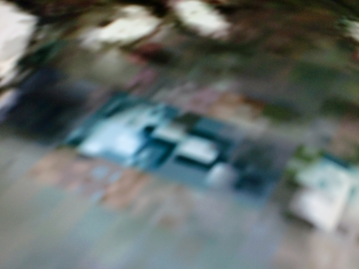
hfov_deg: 52.6
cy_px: 134
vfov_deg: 40.7
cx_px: 180
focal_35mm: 35
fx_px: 363
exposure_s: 1/60
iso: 320
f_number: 3.1
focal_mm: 6.3
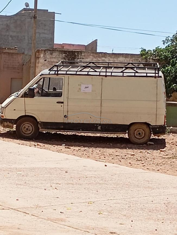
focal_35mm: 128
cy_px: 118
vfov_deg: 15.4
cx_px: 88
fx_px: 871
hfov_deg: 11.6
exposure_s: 1/656
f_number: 1.8
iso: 104
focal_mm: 4.27
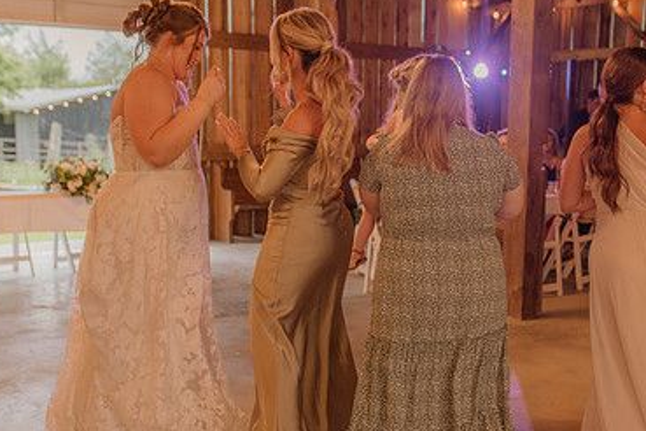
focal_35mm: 55
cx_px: 425
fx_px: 987
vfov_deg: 24.5
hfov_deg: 35.9
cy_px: 270
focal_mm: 35
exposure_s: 1/200
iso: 640
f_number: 2.5
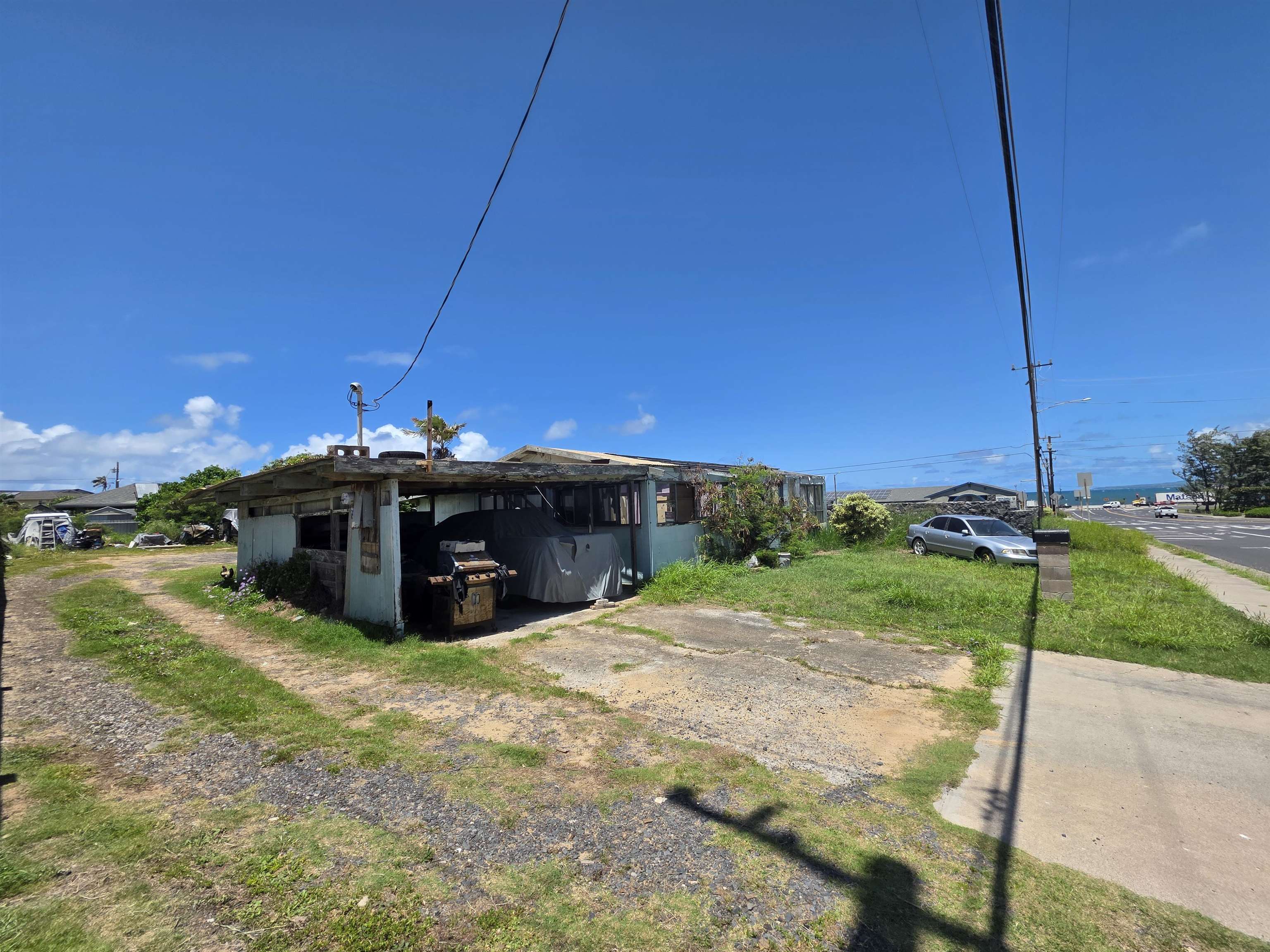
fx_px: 477
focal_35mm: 13
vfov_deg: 89.9
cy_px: 476
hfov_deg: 106.2
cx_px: 635
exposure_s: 1/2671
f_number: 1.9
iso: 40
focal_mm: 2.2
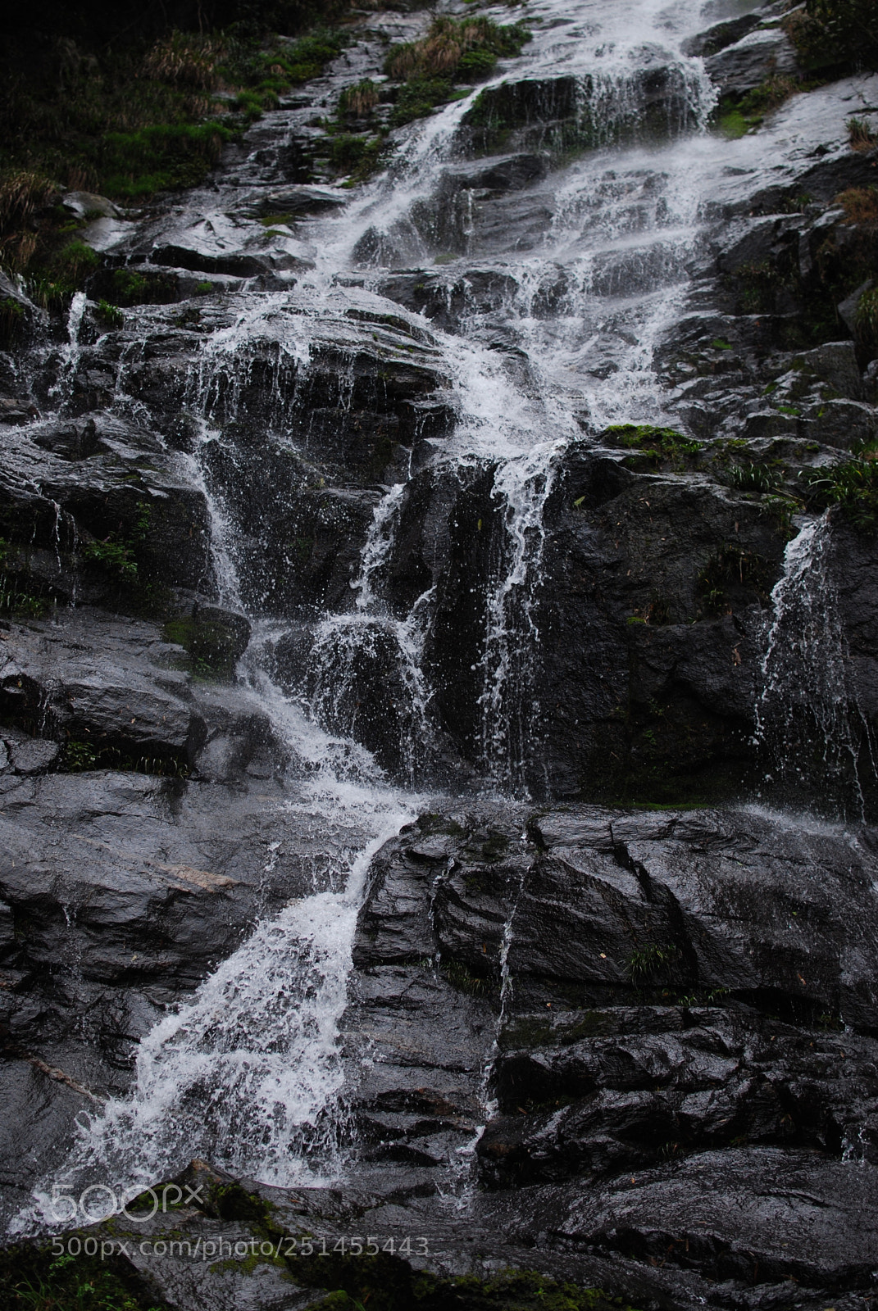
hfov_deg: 25.8
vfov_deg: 37.8
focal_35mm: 52
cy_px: 656
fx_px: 1915
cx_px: 439
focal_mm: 35
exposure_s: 1/500
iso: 200
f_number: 2.8
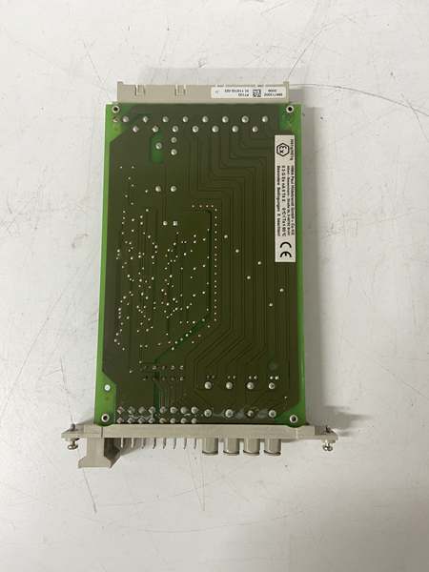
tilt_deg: -83.4
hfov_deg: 53.1
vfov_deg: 67.3
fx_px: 430
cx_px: 214
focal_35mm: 26
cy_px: 286
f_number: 1.8
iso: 125
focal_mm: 4.25
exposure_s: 1/50
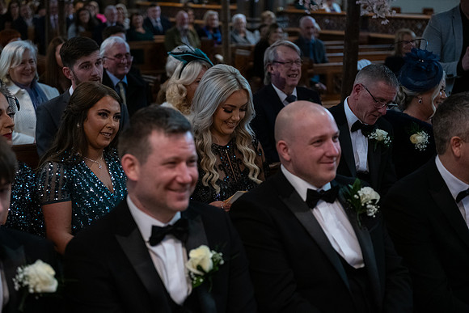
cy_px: 156
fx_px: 912
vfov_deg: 19.5
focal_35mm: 70
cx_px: 234
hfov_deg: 28.8
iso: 1250
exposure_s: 1/160
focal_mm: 70
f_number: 3.5
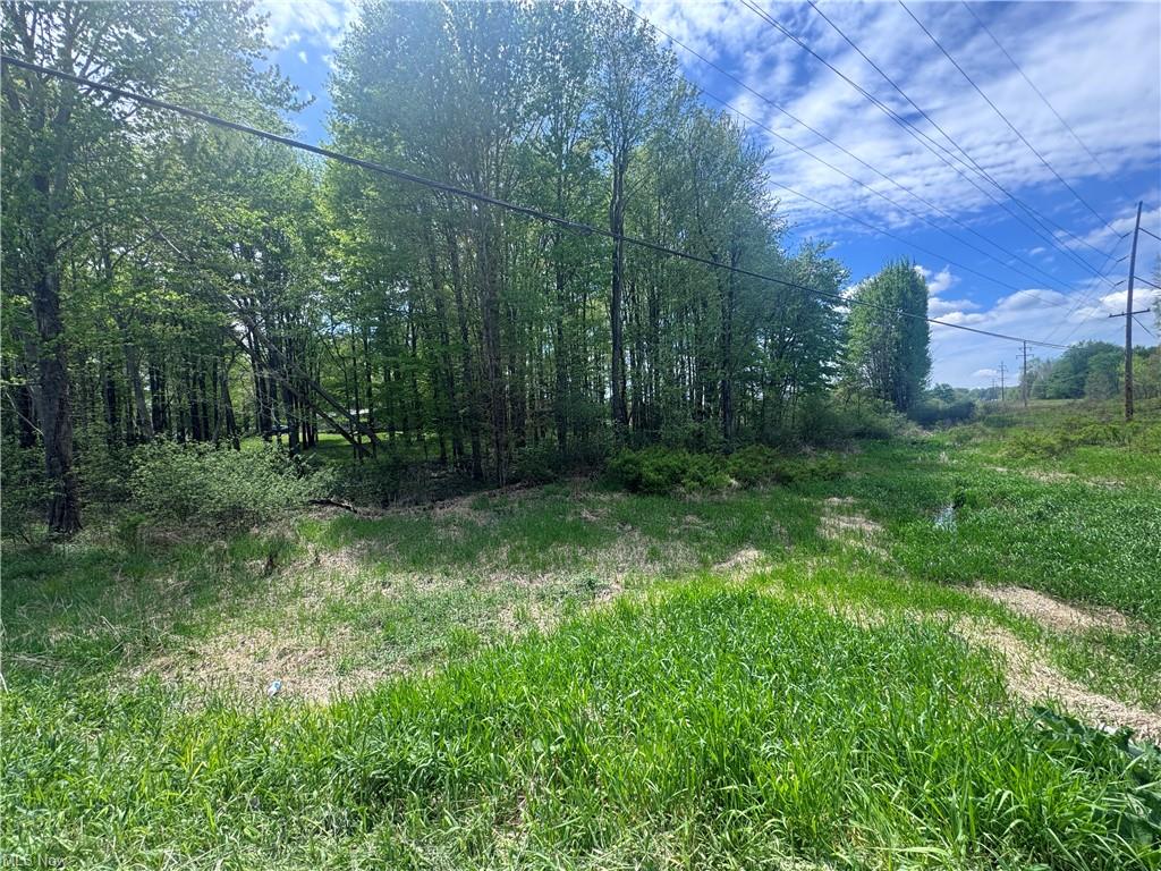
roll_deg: +2.0
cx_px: 580
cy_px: 436
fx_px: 470
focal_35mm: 14
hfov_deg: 102.1
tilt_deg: -2.3
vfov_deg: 85.7
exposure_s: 1/482
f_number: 2.2
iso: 40
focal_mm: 2.22
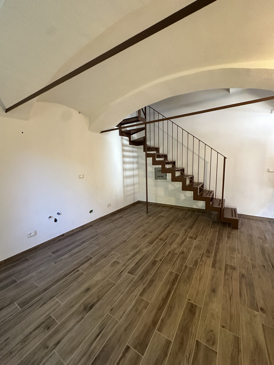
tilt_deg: -7.9
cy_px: 182
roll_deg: +1.7
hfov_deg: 85.7
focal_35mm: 14
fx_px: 148
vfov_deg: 102.1
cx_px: 137
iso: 500
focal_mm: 2.22
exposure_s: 1/60
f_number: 2.2
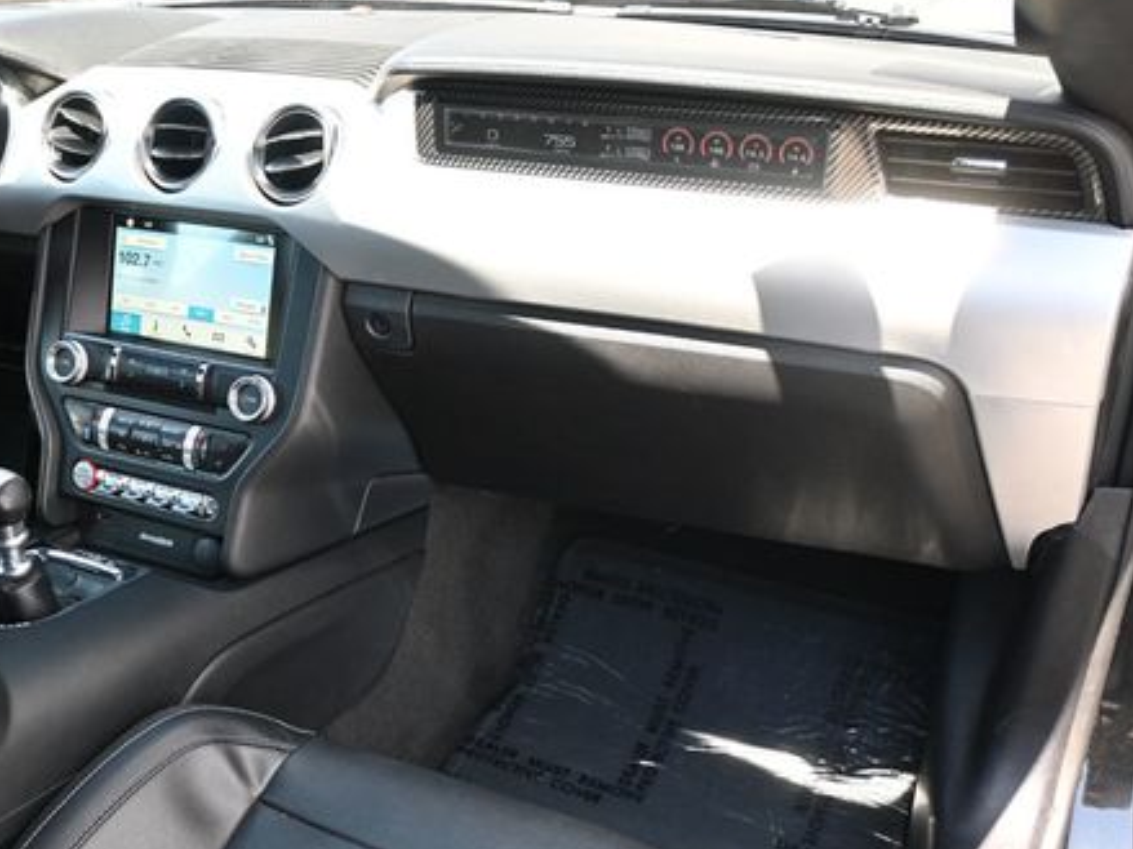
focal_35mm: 42
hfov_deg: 43.8
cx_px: 330
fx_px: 1374
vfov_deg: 34.2
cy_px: 511
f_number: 3.8
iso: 400
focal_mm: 20
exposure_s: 1/125
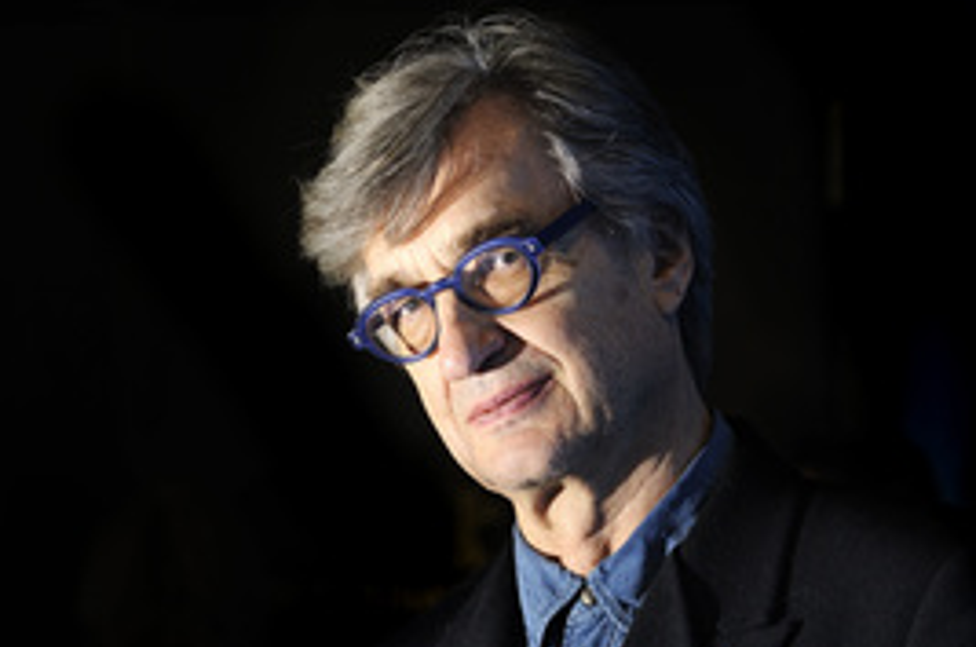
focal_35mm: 220
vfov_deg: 6.2
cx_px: 313
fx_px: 5954
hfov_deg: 9.4
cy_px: 490
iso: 200
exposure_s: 1/200
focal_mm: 130
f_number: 6.3
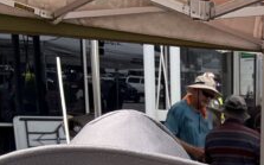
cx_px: 376
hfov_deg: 21.4
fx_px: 604
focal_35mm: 84
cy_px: 271
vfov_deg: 14.2
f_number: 1.9
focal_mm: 2.69
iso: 32
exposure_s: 1/515
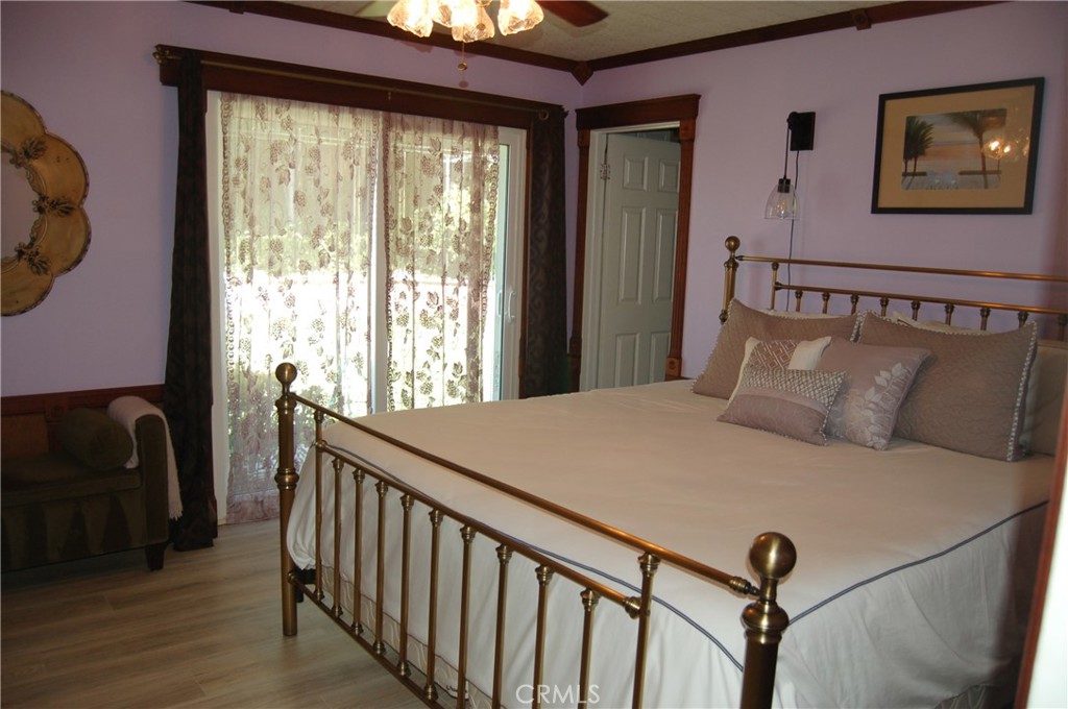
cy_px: 354
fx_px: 800
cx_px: 534
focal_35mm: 27
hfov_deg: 67.4
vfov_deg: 47.8
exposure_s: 1/60
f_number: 3.5
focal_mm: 18
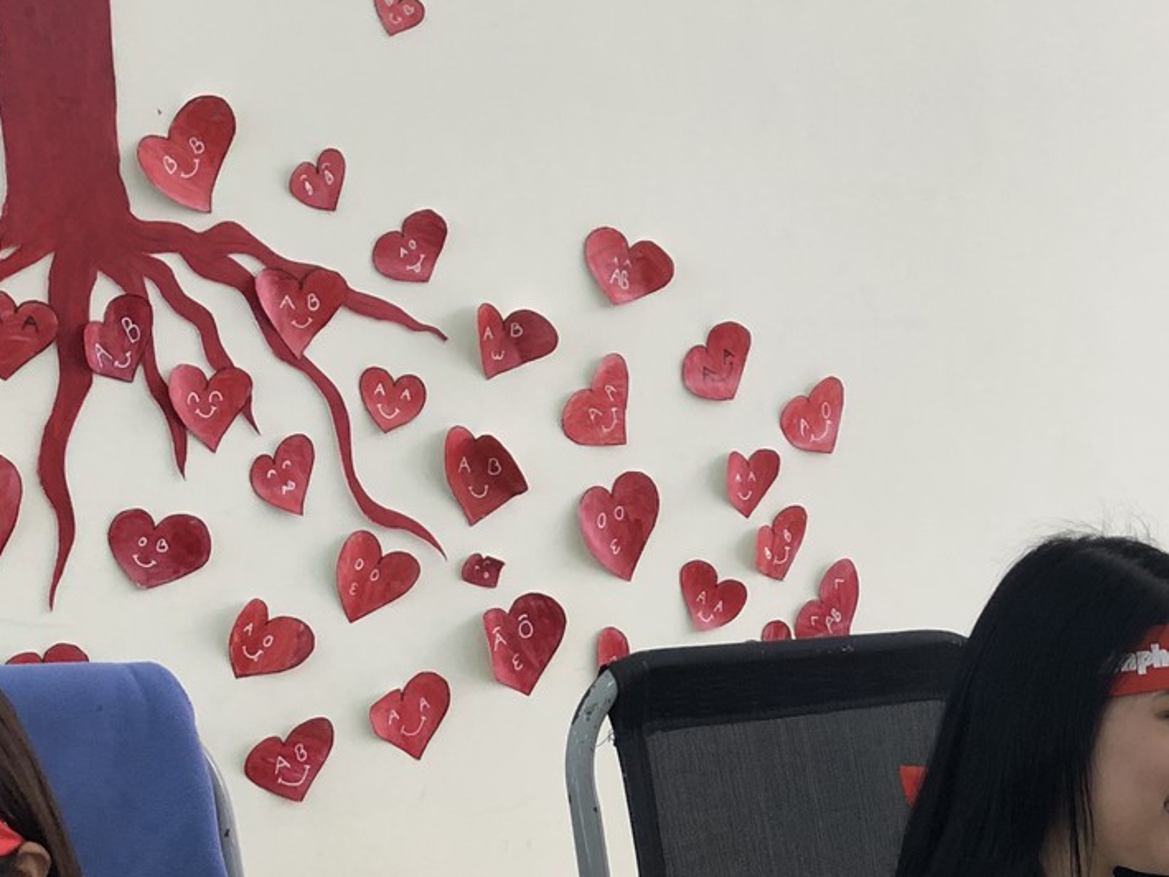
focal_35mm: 79
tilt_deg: -15.8
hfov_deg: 24.6
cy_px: 1124
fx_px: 2668
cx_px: 801
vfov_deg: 17.6
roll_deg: -2.1
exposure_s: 1/30
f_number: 1.8
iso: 32
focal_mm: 4
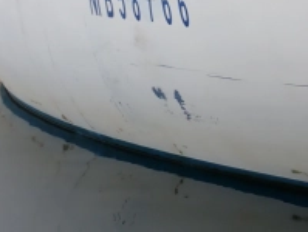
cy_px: 38
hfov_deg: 12.1
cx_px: 350
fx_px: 1426
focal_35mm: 160
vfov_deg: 9.3
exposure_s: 1/200
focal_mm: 10.35
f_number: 5
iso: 100
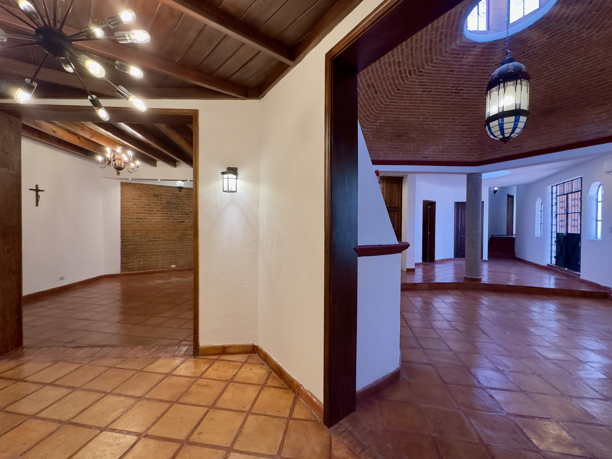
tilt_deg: -0.6
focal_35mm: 14
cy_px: 230
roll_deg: -0.9
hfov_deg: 102.1
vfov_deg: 85.7
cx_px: 306
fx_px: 248
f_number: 2.2
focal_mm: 2.22
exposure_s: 1/120
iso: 250
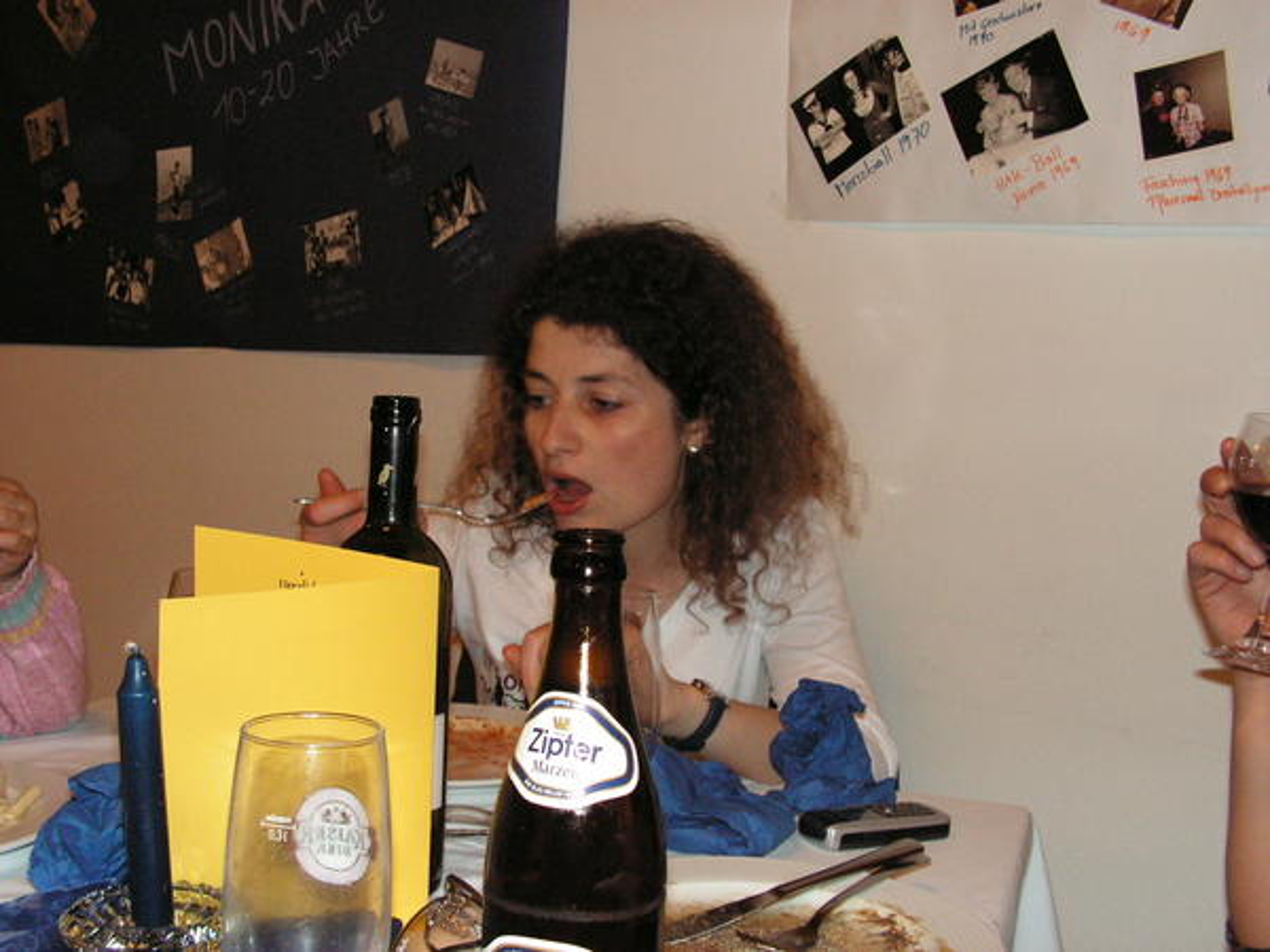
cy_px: 476
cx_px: 635
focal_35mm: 44
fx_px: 1614
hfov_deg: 42.9
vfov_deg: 32.9
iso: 160
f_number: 3.2
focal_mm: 7.4
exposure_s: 1/40
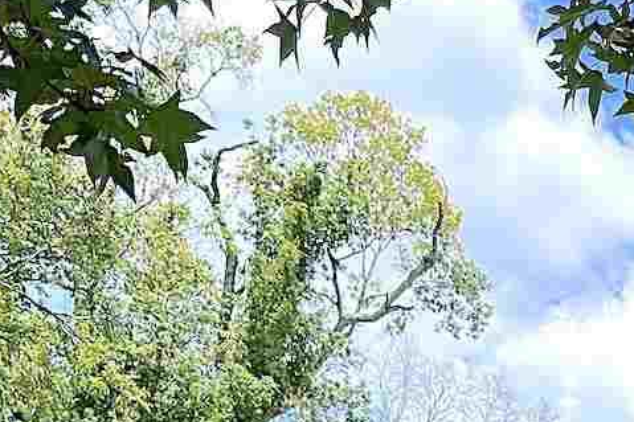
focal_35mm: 160
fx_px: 2817
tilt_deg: -1.1
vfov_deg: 7.5
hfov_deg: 12.1
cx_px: 1046
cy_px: 1253
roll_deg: -0.4
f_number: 1.78
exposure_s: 1/3135
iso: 80
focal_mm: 6.76
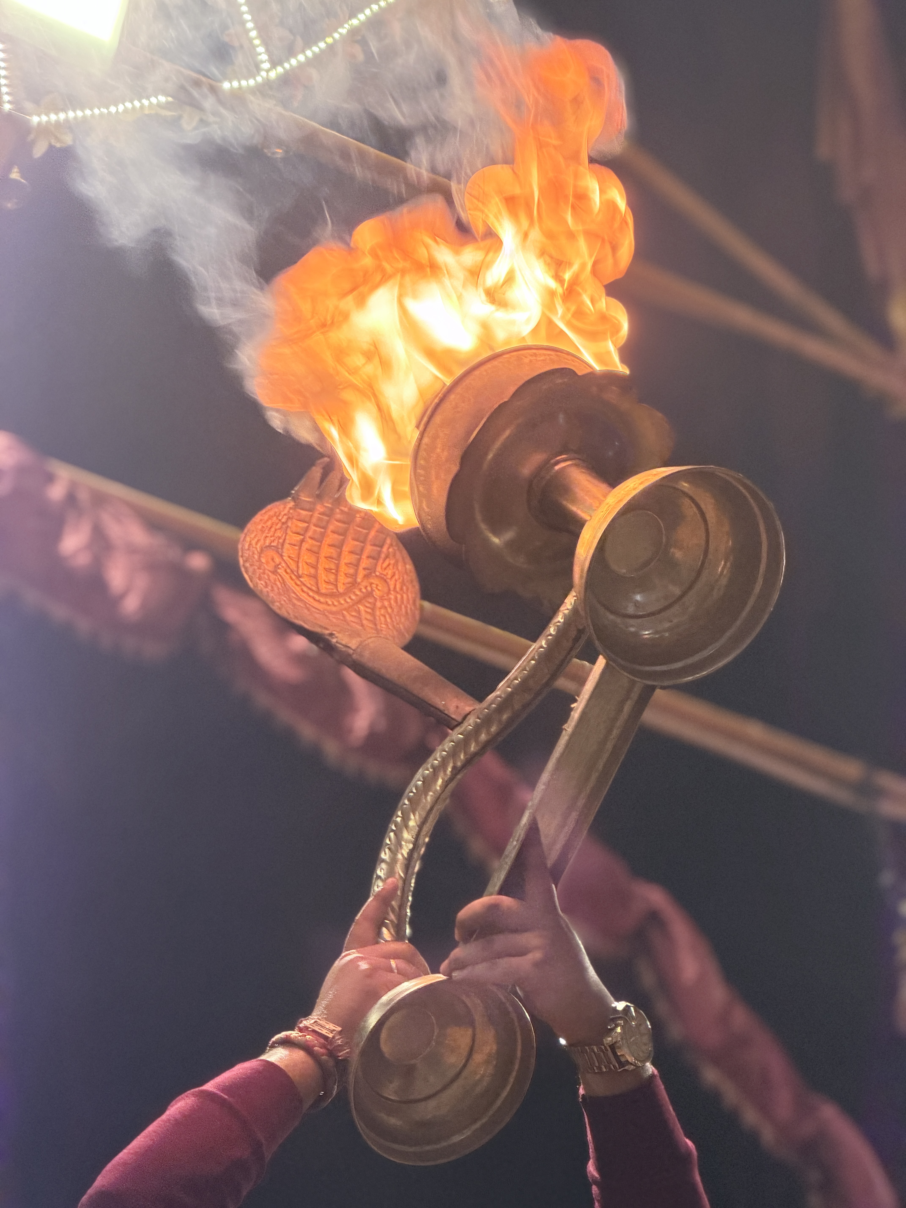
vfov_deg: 19.6
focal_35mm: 100
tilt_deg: +36.9
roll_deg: +7.1
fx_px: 3490
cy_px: 604
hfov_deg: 14.8
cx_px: 453
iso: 500
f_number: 2.8
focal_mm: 16.89
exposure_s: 1/50
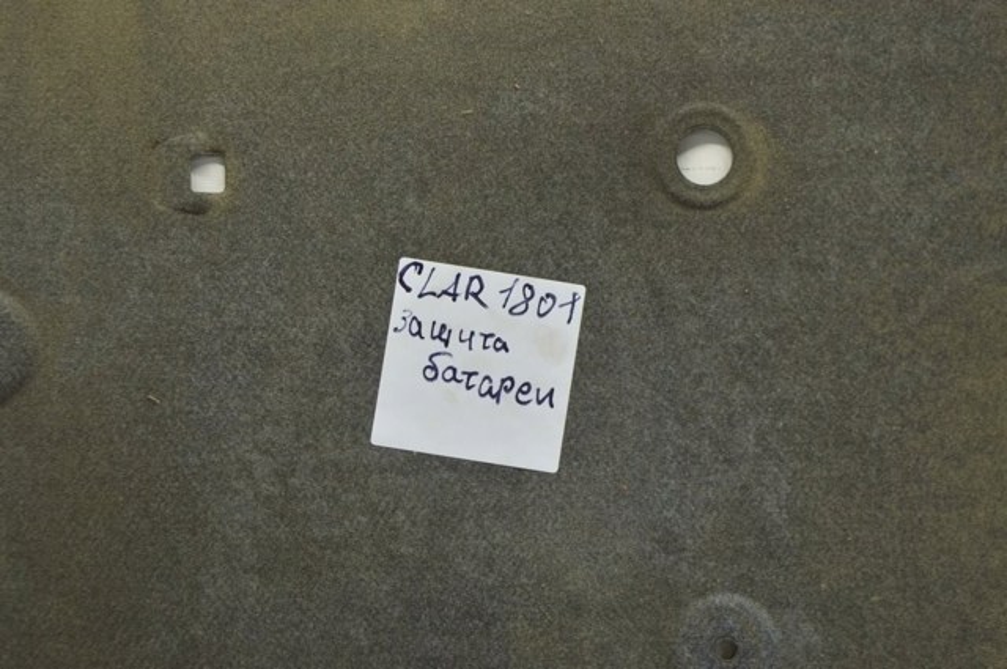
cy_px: 334
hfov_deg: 36.9
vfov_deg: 25.0
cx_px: 504
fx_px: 1509
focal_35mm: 54
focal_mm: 36
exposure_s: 1/25
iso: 400
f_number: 5.6
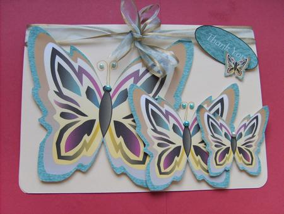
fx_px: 287
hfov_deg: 52.6
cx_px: 142
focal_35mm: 35
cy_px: 107
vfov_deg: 40.7
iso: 80
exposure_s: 1/30
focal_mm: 5.8
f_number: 2.8
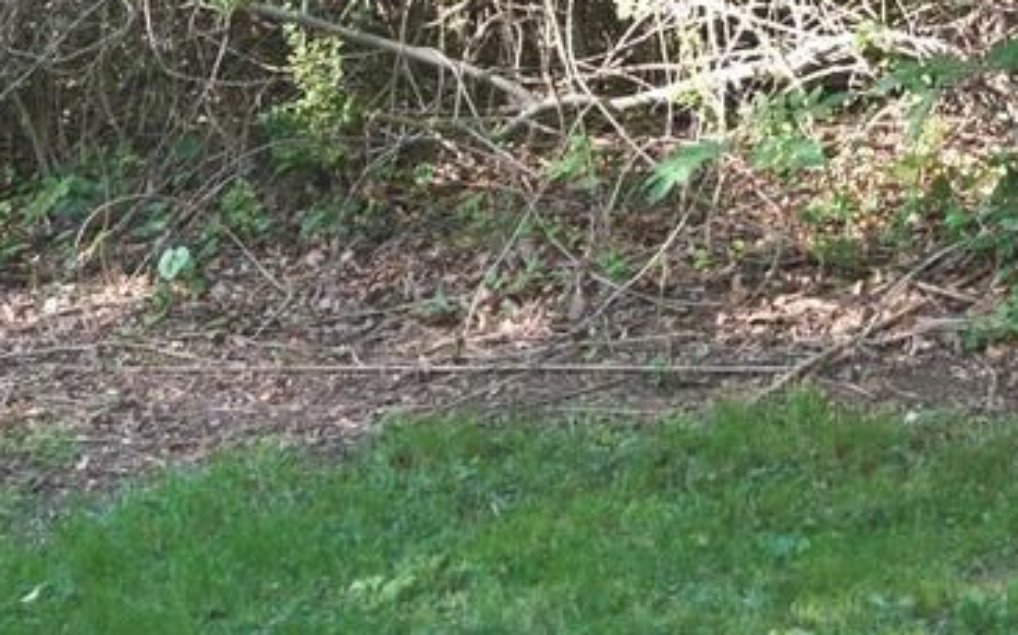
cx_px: 965
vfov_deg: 12.9
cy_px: -308
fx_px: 2662
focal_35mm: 96
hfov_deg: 21.1
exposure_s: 1/160
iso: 640
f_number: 4
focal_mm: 24
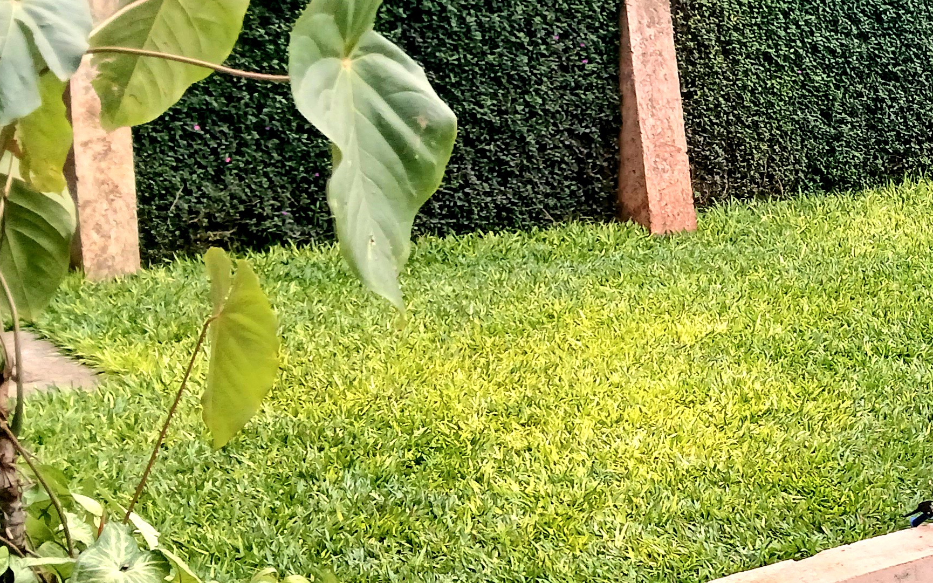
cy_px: 164
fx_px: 1653
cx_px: 964
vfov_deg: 19.9
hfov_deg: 29.2
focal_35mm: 65
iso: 64
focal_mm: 3.98
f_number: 1.8
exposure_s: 1/50.3
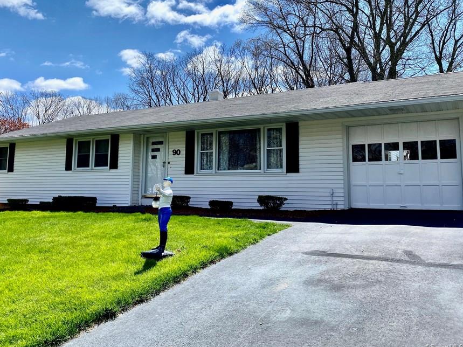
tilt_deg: +7.5
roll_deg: -1.0
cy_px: 145
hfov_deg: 58.3
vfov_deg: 45.3
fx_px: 415
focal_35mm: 31
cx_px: 224
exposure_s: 1/3135
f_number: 1.8
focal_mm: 4.25
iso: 32
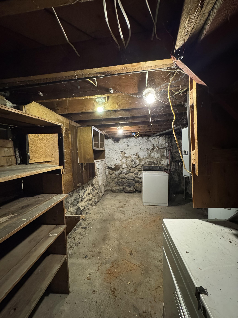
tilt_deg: -2.6
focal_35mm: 14
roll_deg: +2.9
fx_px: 128
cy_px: 159
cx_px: 119
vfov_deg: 102.1
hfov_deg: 85.7
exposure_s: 1/60
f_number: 2.2
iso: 1250
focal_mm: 2.22
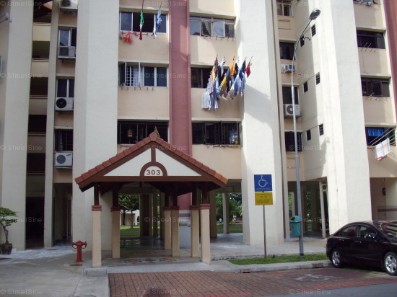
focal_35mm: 37
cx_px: 198
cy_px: 148
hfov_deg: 50.2
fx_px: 424
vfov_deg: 38.6
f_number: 5.6
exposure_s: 1/160
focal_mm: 6.2
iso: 80
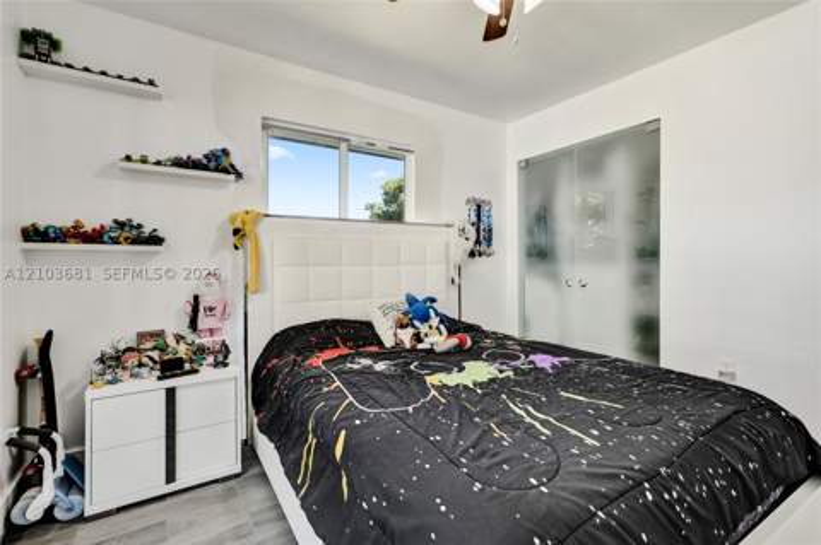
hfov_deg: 96.8
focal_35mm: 16
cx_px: 410
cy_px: 272
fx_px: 365
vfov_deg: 73.6
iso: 320
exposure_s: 1/160
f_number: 4
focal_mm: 16
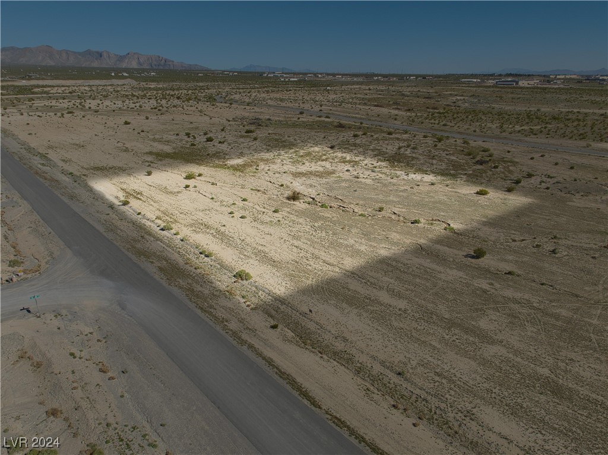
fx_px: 421
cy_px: 228
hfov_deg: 71.6
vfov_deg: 56.7
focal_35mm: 24
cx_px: 304
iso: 100
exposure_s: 1/800
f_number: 2.8
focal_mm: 12.29
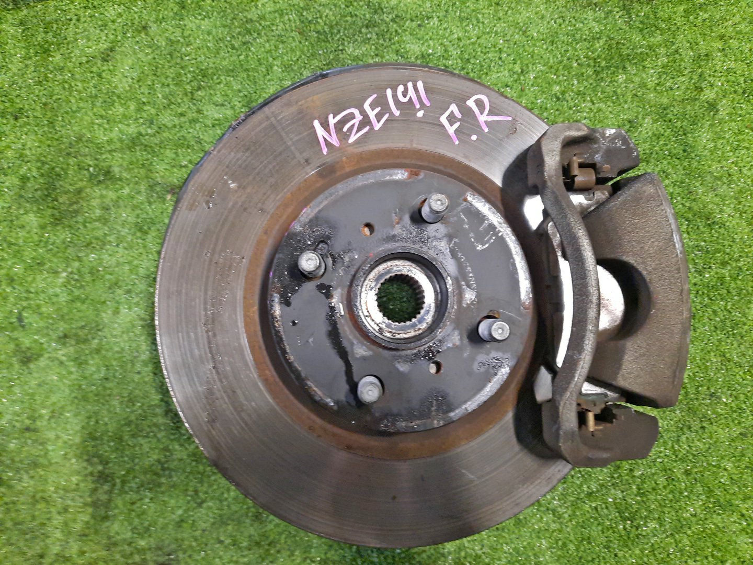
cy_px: 282
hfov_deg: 69.4
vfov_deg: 54.9
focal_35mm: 25
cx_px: 376
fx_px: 544
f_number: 2
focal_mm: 4.6
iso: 490
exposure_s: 1/25
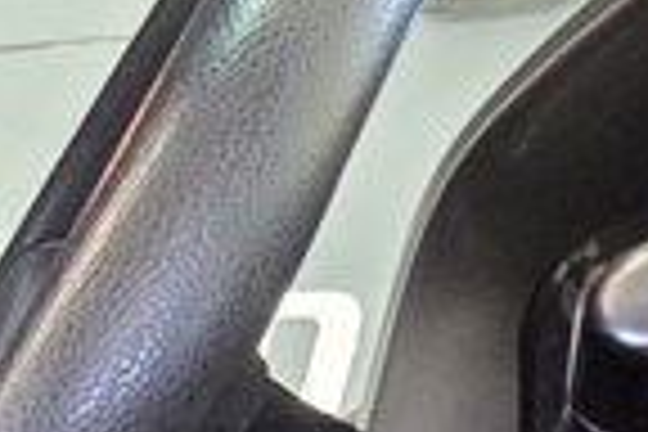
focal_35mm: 96
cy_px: 976
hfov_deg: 14.6
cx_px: -873
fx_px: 1728
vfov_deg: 12.0
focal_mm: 2.2
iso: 640
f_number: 2.2
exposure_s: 1/50
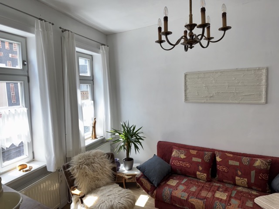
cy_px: 104
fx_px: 193
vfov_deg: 56.8
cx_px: 140
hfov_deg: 71.6
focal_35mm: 24
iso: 160
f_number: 1.78
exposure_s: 1/488
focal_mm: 6.76
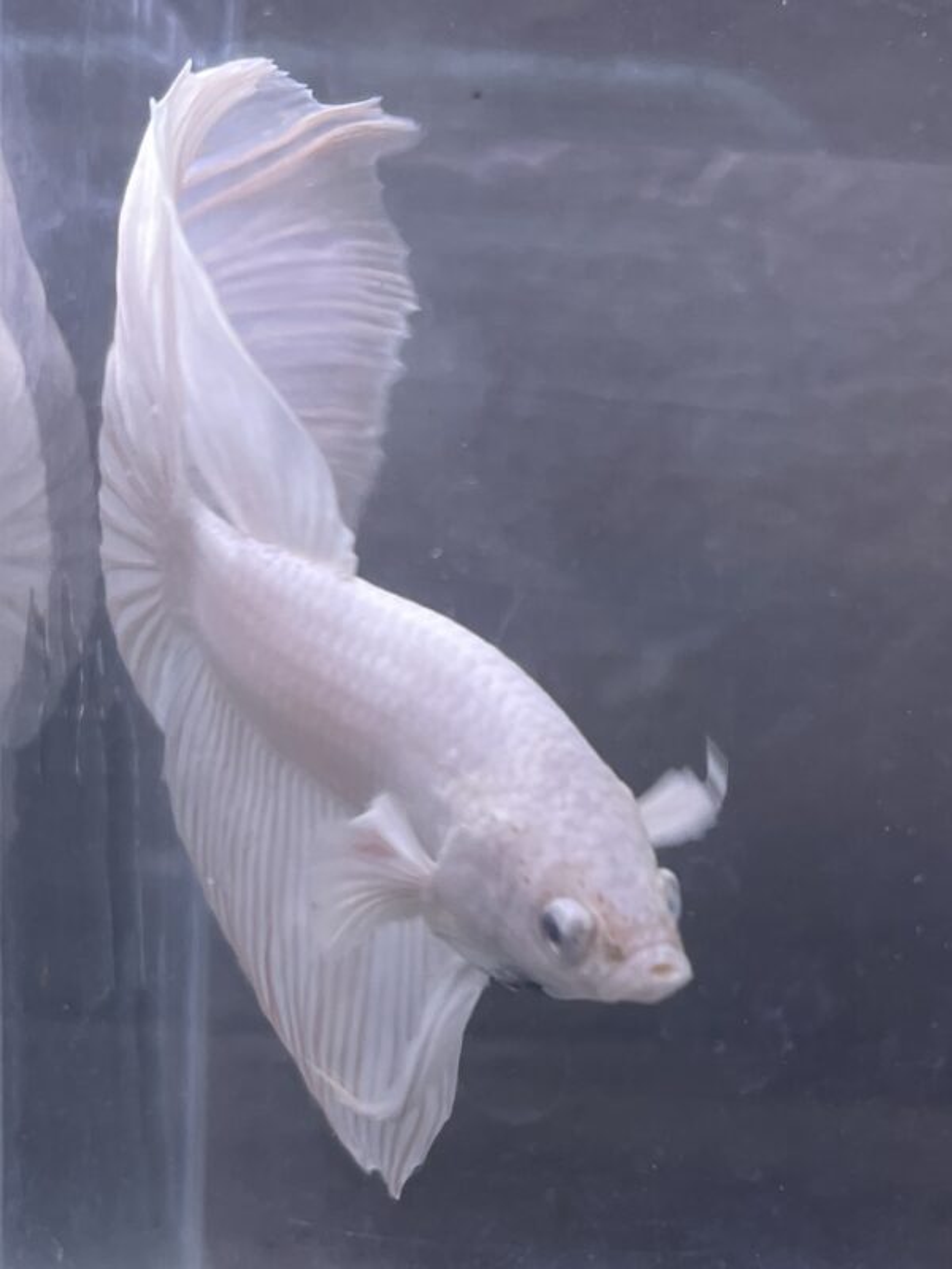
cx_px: 476
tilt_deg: -7.6
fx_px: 953
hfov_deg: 53.1
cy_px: 634
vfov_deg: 67.3
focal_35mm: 26
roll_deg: -0.3
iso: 80
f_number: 1.6
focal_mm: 4.2
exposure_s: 1/50
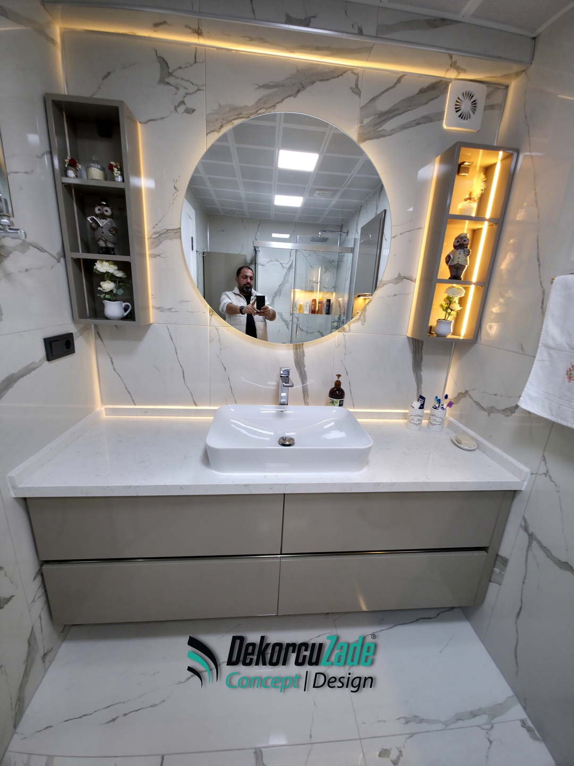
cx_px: 287
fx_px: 287
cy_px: 383
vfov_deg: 106.2
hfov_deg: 89.9
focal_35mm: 13
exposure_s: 1/50
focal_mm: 2.2
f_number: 1.9
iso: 80
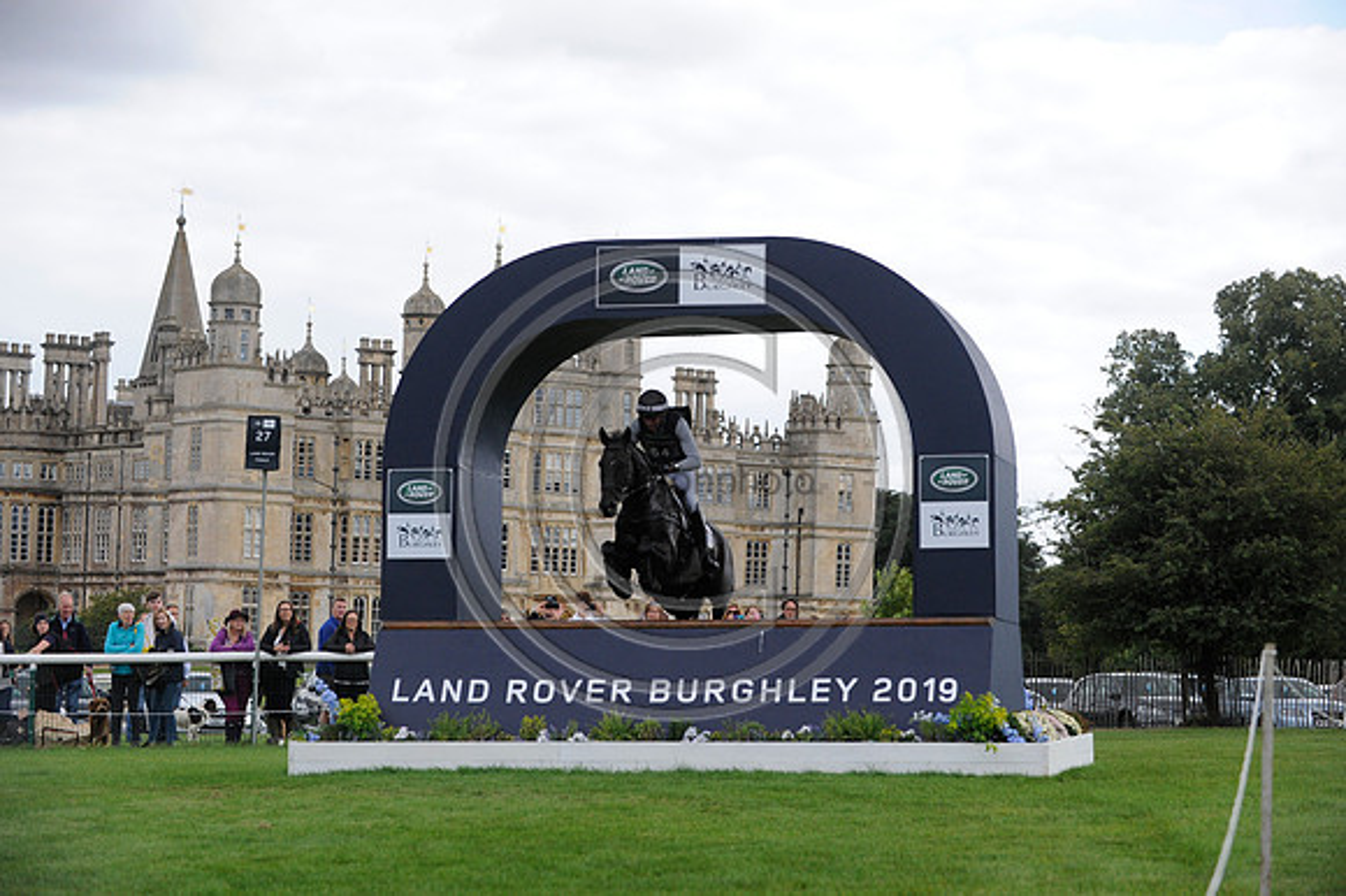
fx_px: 3662
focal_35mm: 98
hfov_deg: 20.8
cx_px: 673
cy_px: 448
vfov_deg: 13.9
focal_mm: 98
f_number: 4.5
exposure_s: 1/3200
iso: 1600
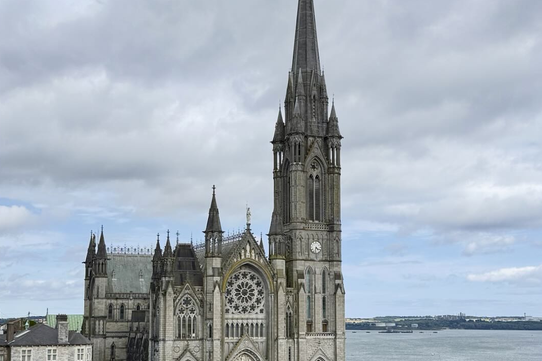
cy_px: 282
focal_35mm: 48
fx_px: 723
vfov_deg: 27.6
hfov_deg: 40.8
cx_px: 205
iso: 80
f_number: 1.78
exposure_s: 1/6173
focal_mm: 6.76
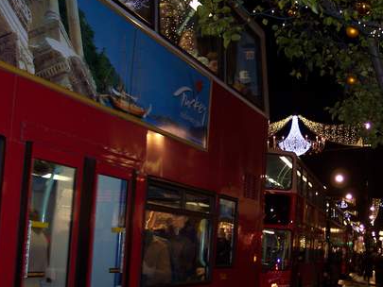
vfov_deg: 24.3
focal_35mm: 60
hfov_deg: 31.5
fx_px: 664
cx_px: 292
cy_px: 197
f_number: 2.8
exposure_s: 1/30
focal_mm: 8
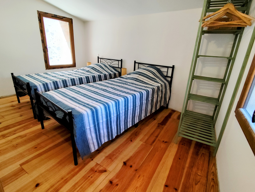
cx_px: 128
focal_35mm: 17
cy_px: 96
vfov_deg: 74.8
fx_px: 125
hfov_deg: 91.0
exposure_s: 1/100
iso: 80
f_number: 2.2
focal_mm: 1.65
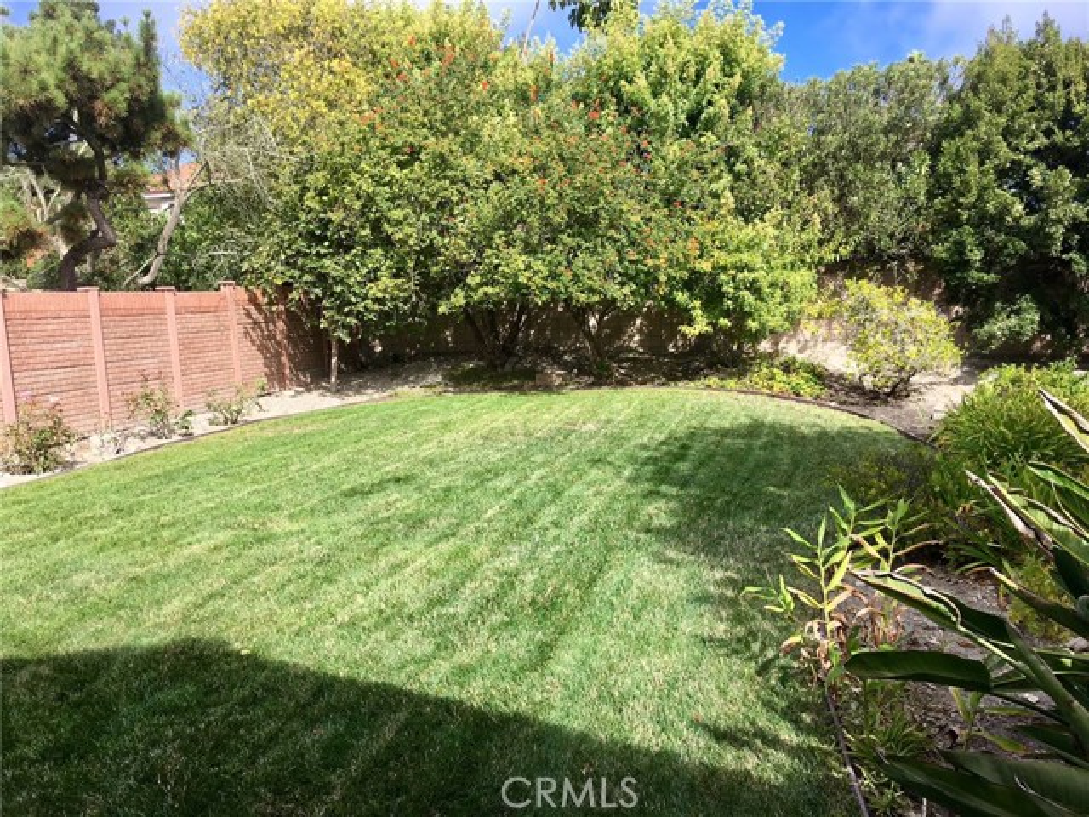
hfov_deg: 61.7
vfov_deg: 48.2
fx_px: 912
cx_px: 544
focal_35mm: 29
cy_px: 408
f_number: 2.2
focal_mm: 4.15
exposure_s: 1/761
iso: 25
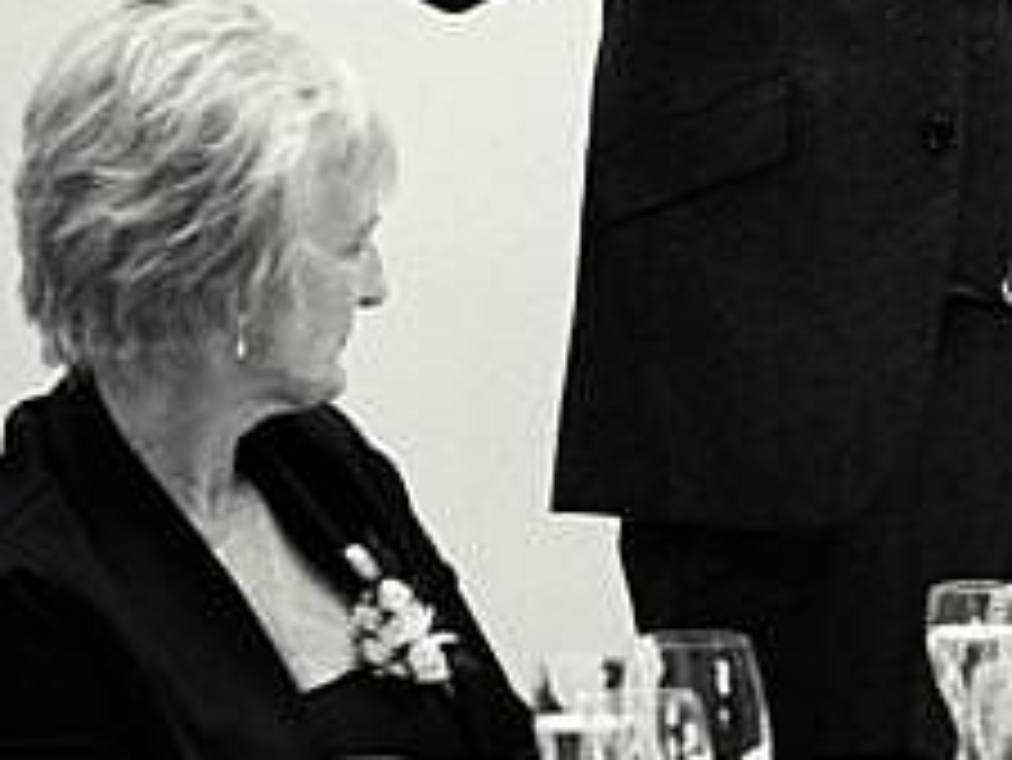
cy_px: -4
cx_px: 1192
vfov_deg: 4.6
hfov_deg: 6.2
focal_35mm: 320
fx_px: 9360
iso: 6400
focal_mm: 50
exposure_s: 1/400
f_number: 2
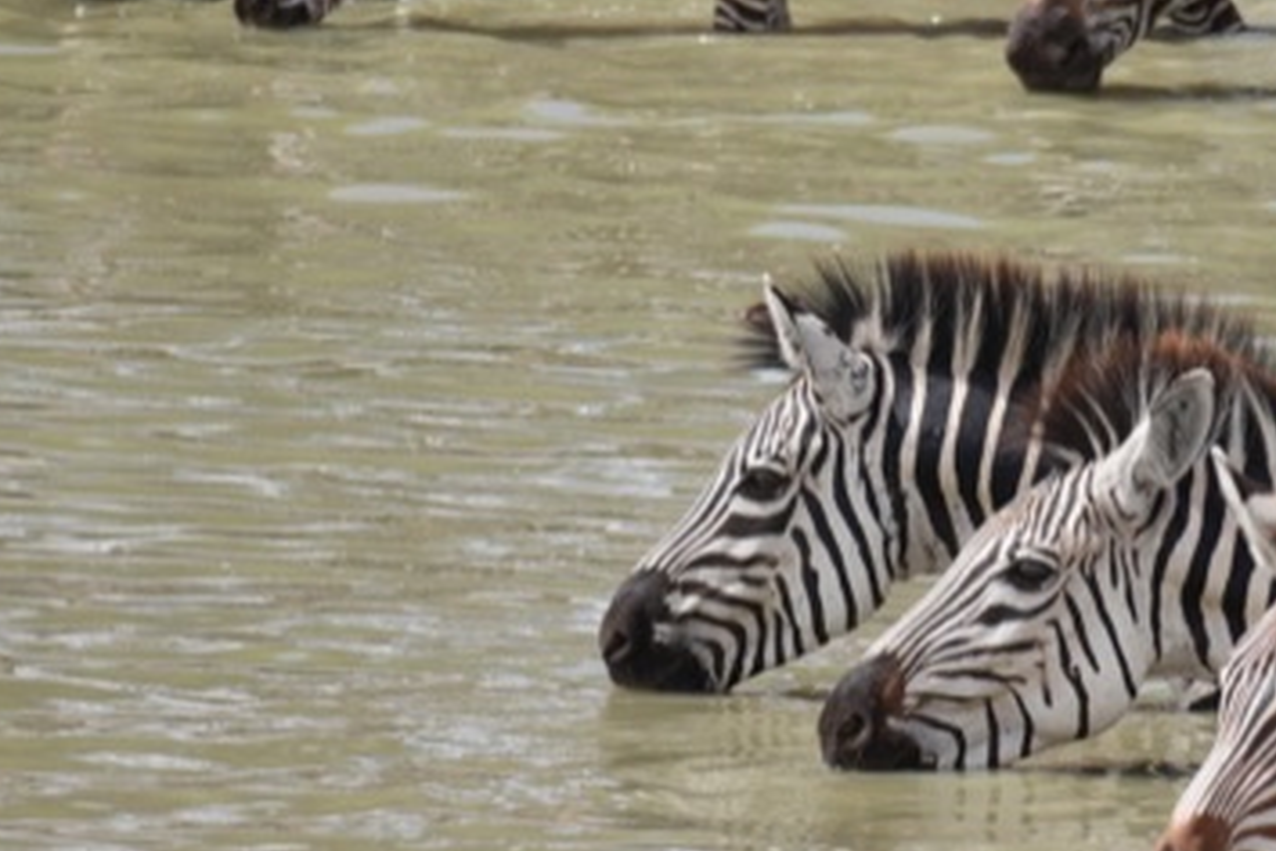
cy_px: 517
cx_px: 1038
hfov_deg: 1.9
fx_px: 38915
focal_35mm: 1098
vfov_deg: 1.3
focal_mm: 324
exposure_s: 1/500
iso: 160
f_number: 6.3
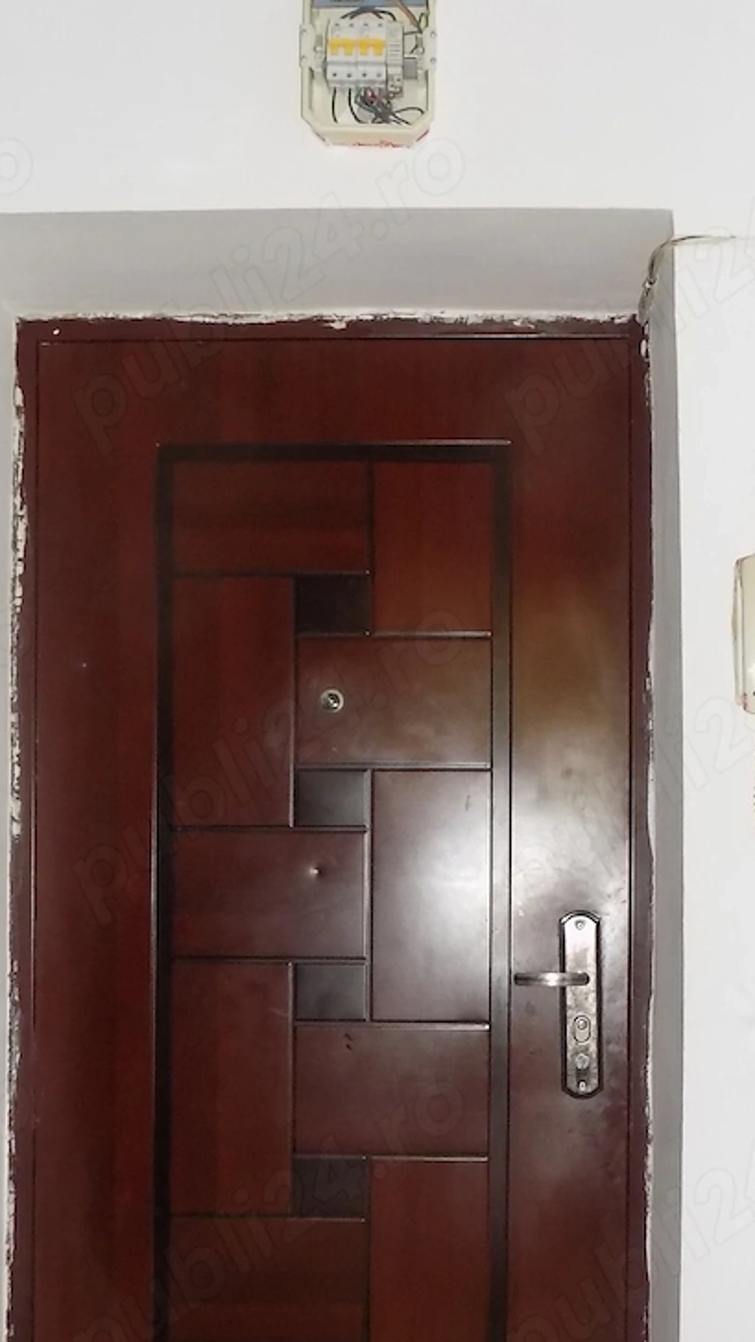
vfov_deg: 44.1
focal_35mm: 46
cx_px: 482
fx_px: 1637
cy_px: 857
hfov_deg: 25.9
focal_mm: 4
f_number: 3.1
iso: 200
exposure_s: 1/30
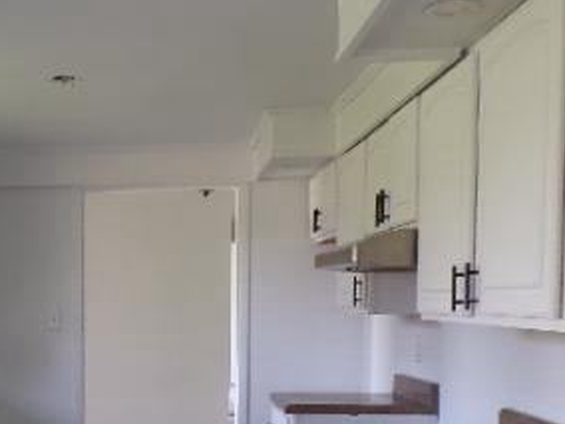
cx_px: 88
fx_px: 881
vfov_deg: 26.3
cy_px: 366
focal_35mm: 54
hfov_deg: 34.1
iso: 167
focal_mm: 4.3
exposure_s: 1/34
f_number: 3
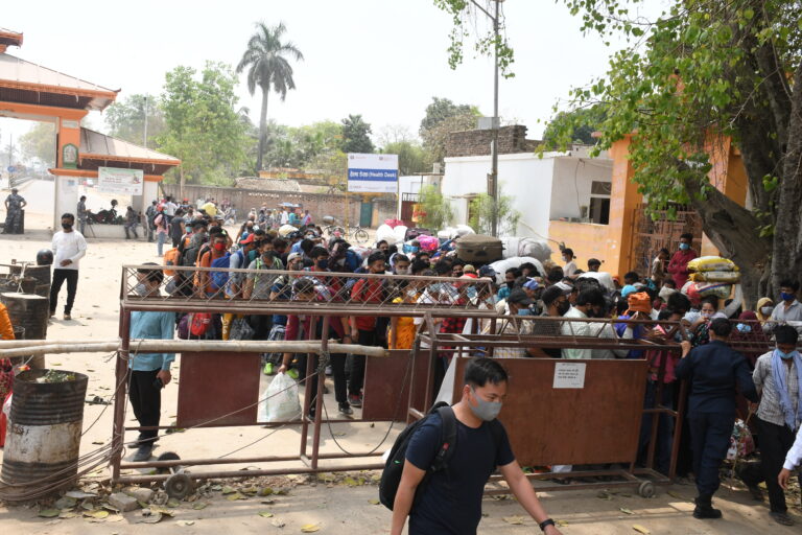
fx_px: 802
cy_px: 268
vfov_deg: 36.9
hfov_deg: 53.1
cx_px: 401
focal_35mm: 36
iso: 400
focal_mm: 24
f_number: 10
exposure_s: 1/400
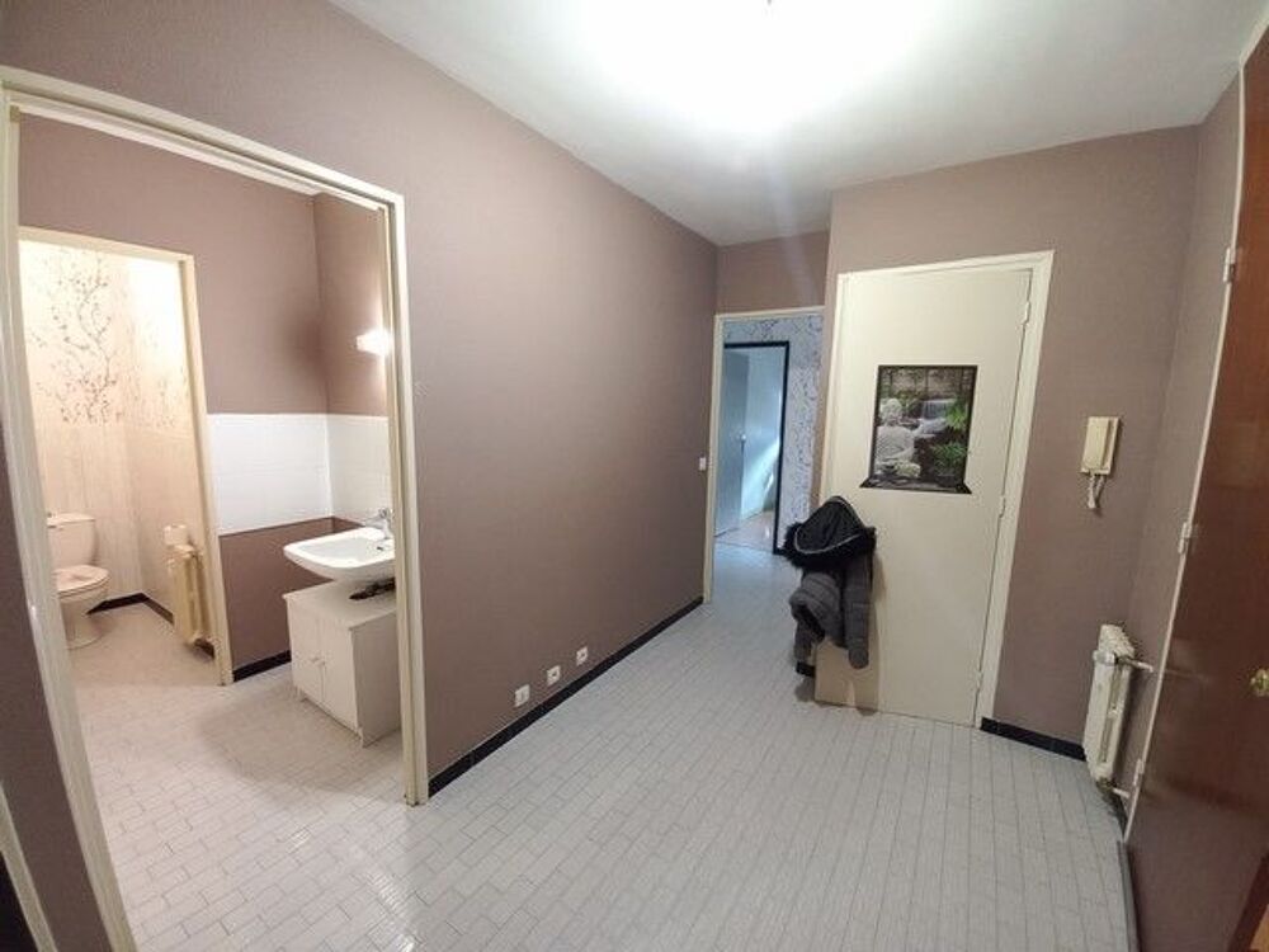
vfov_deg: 89.9
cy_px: 476
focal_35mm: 13
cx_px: 634
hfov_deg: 106.2
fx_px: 477
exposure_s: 1/14.3
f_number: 2.2
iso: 200
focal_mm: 1.42
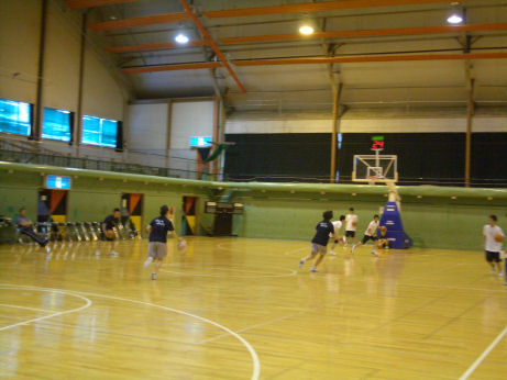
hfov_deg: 38.9
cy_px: 190
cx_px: 254
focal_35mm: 49
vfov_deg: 29.7
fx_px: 718
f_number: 3.1
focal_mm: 8.2
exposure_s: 1/40
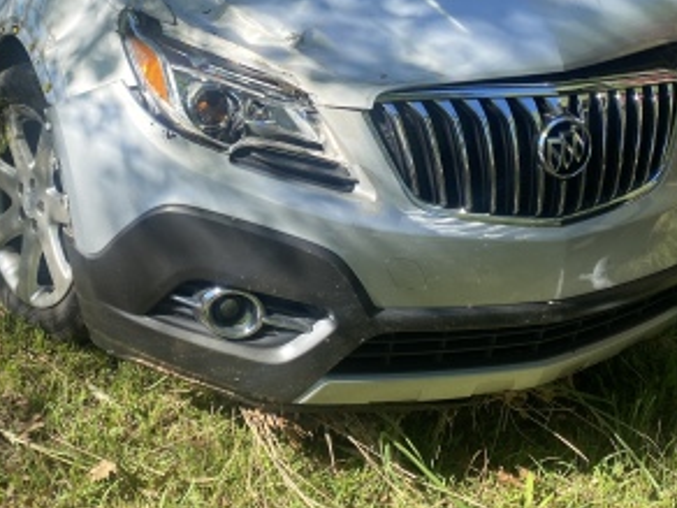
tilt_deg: -15.9
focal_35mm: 57
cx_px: 232
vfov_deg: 24.8
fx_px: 1115
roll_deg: +6.7
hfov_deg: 33.5
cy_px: 32
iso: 32
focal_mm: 4.25
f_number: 1.8
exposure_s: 1/981
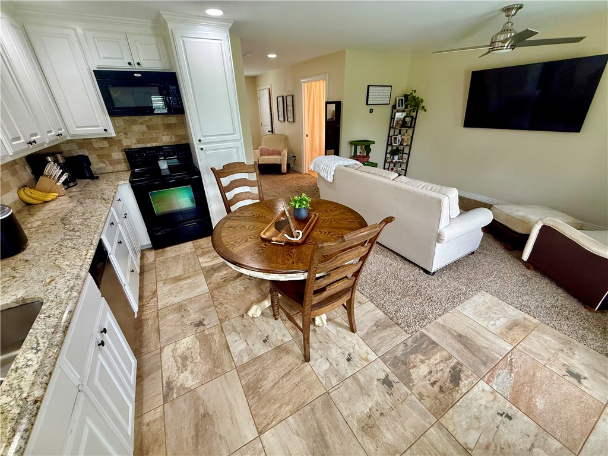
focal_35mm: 14
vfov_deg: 85.7
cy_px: 228
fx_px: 246
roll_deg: +1.2
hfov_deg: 102.1
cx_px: 304
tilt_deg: -27.1
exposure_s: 1/120
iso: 250
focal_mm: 2.22
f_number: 2.2
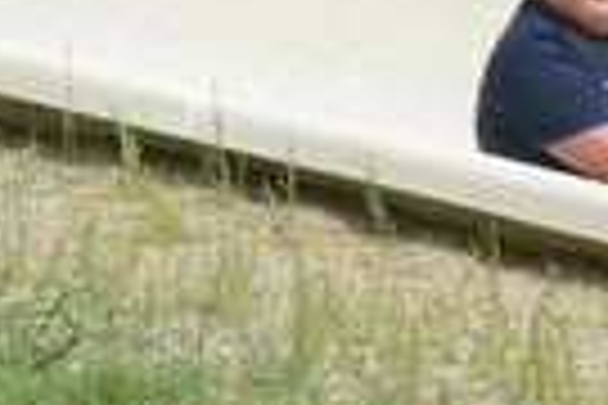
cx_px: 865
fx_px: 9744
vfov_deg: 2.4
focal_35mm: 577
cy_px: 209
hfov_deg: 3.6
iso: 220
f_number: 6.3
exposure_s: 1/640
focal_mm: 195
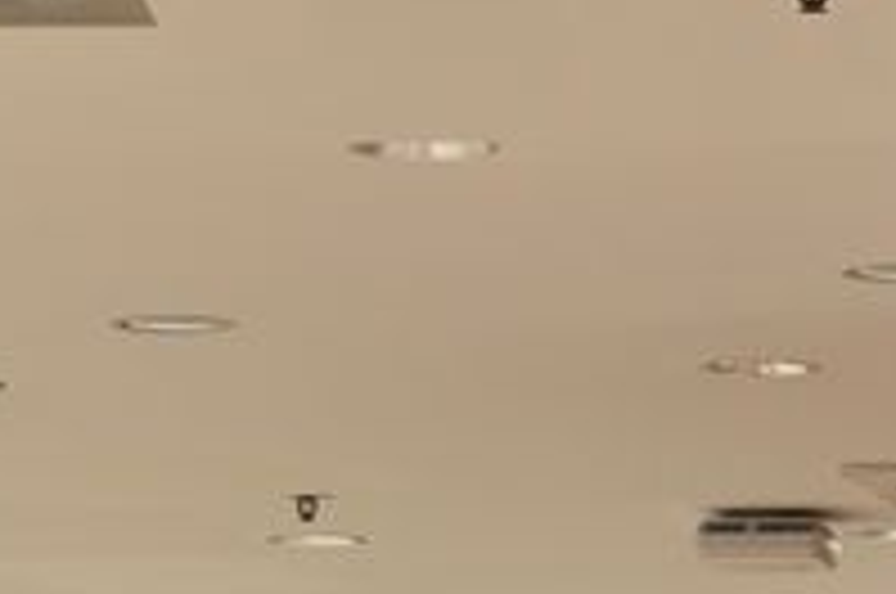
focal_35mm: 268
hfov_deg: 7.7
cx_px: 518
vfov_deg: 5.0
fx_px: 6659
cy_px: 1303
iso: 400
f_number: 6.3
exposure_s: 1/200
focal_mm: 52
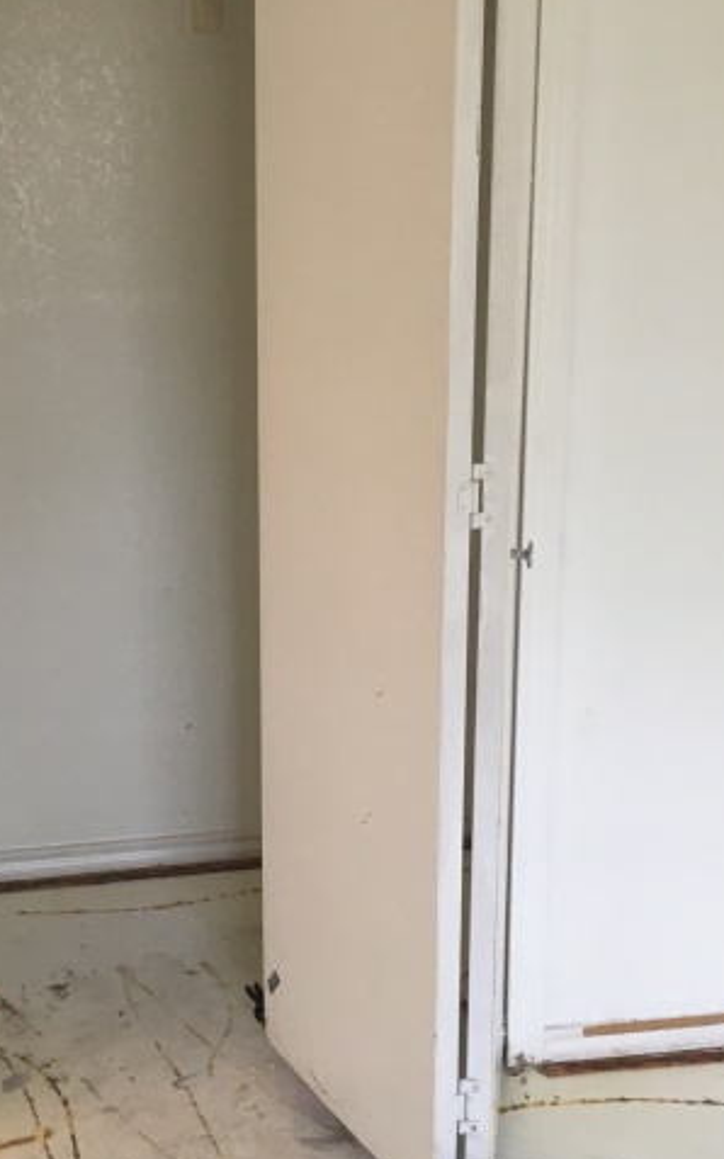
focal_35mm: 55
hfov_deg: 23.3
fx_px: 1737
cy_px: 460
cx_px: 177
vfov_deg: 36.8
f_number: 2.2
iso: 64
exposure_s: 1/30
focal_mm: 4.15
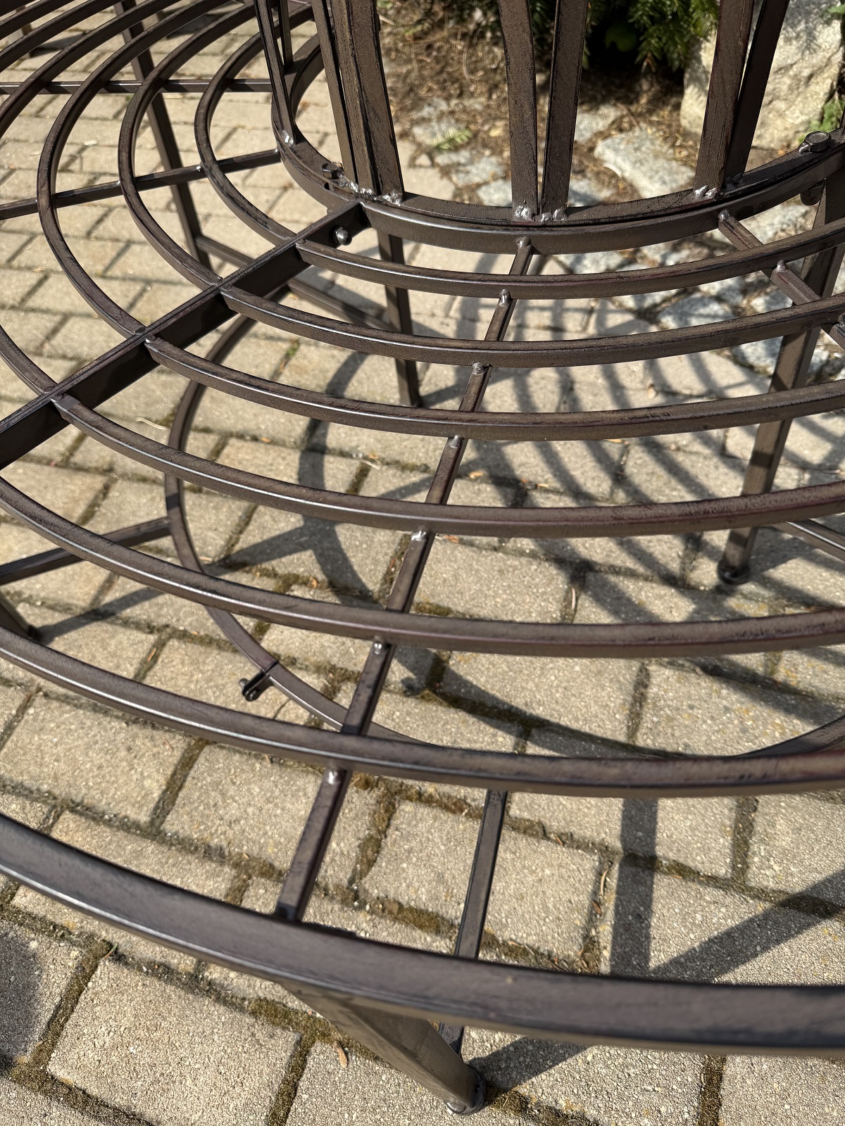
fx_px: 781
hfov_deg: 56.8
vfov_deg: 71.6
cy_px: 563
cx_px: 422
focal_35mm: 24
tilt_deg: -46.4
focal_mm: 6.76
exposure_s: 1/2604
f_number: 1.78
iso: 80
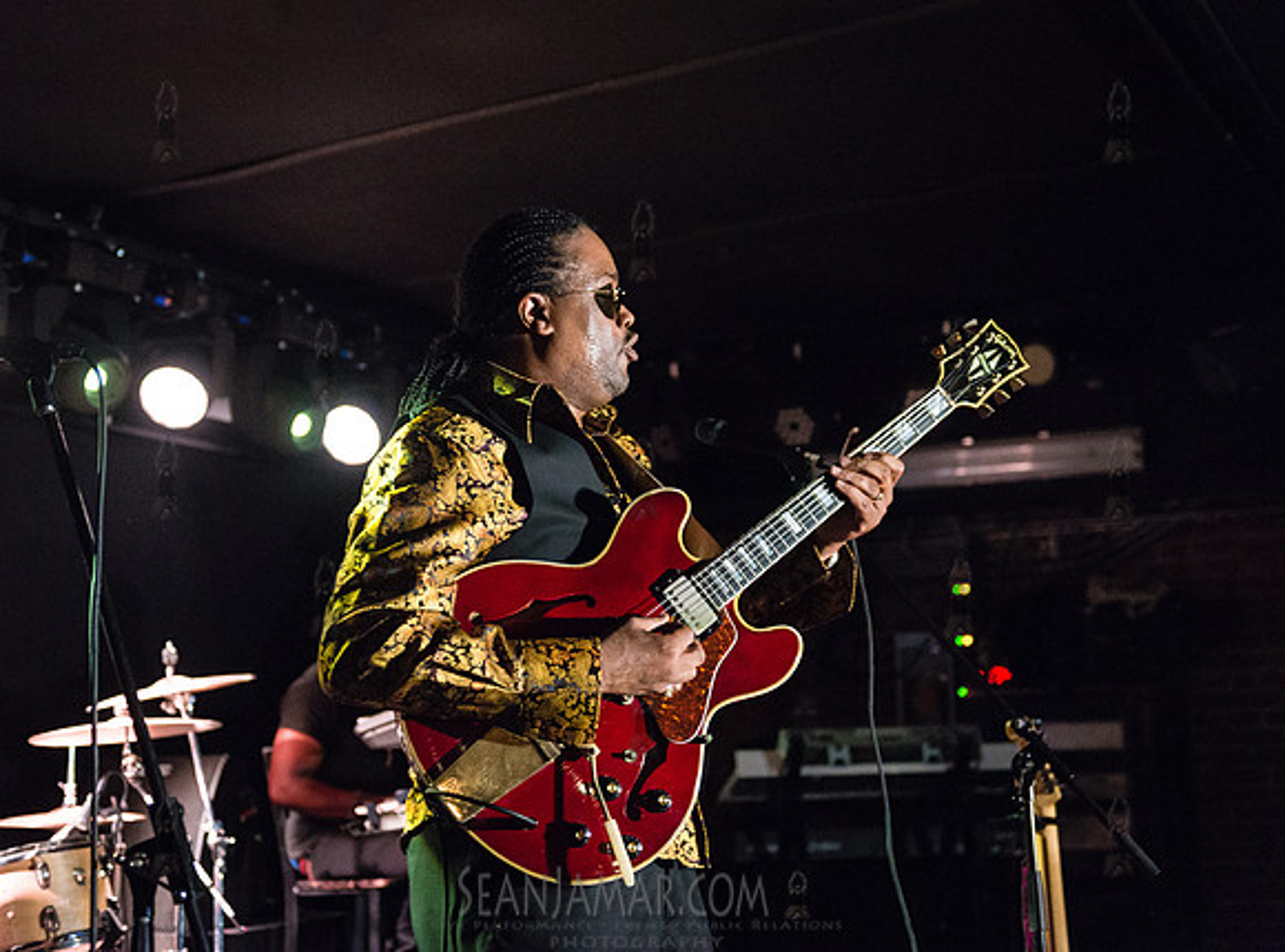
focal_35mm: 48
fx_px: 1786
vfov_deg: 29.9
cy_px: 465
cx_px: 586
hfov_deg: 39.5
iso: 4000
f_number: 2.8
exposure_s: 1/250
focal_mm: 44
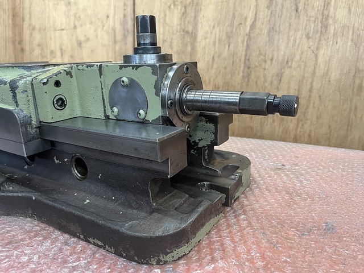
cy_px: 136
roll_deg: +3.1
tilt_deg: -16.3
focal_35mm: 26
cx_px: 182
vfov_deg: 53.1
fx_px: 273
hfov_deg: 67.3
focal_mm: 5.1
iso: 250
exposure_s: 1/60
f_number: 1.6
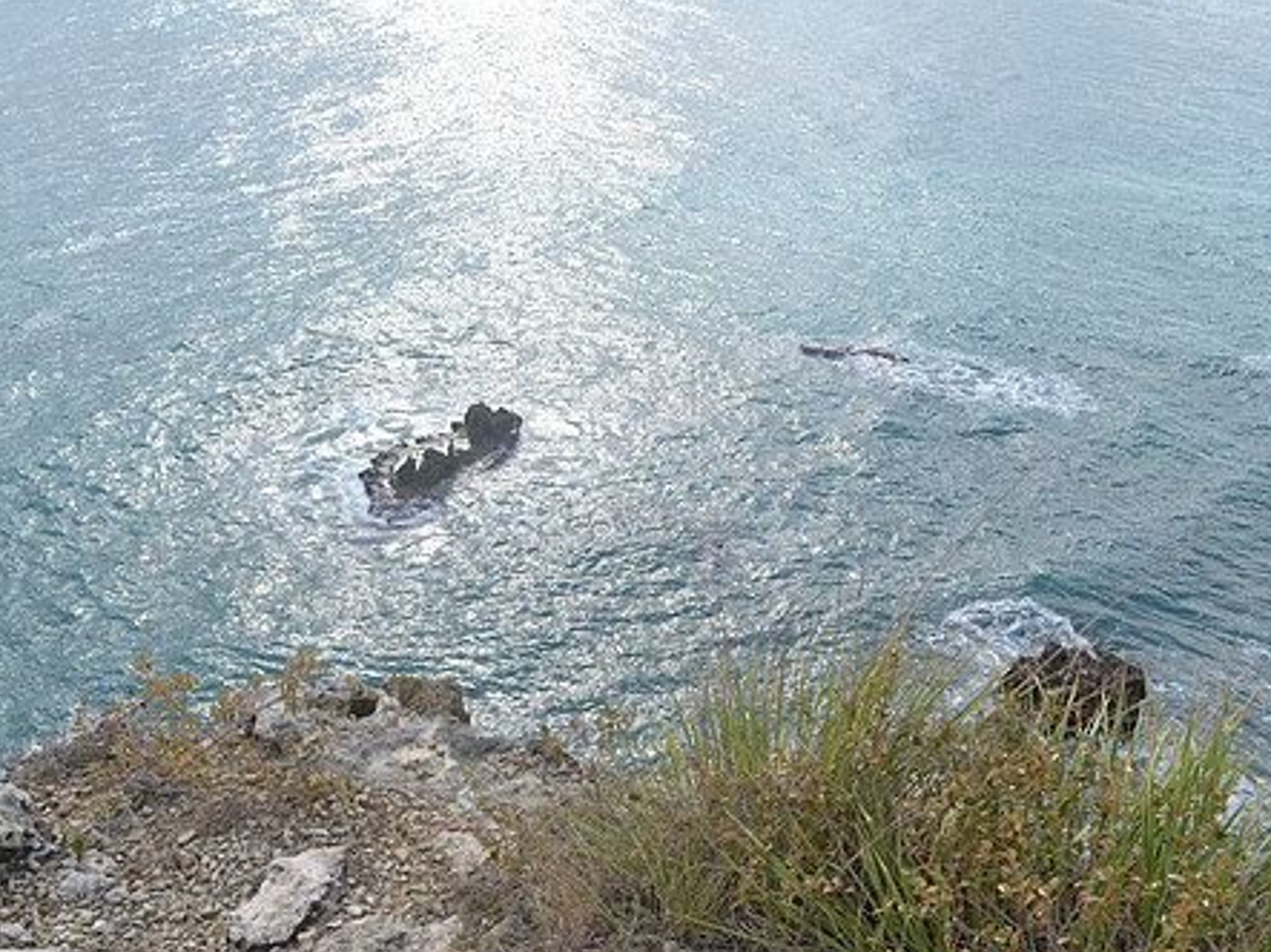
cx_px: 582
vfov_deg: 41.8
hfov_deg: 53.9
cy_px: 449
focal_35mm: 34
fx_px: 1248
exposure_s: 1/1250
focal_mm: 18
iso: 800
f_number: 7.1
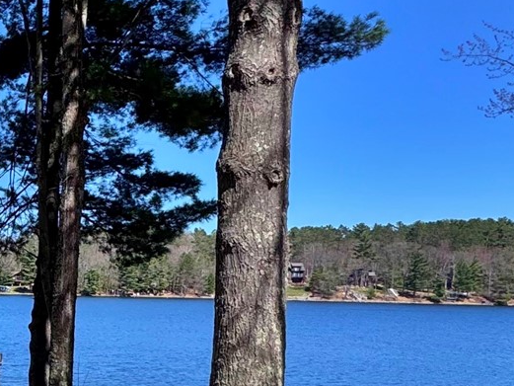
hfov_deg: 25.7
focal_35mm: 55
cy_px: 322
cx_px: -264
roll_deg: -1.6
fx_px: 817
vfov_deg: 26.0
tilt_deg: -3.4
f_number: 2.2
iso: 50
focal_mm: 2.22
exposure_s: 1/1567
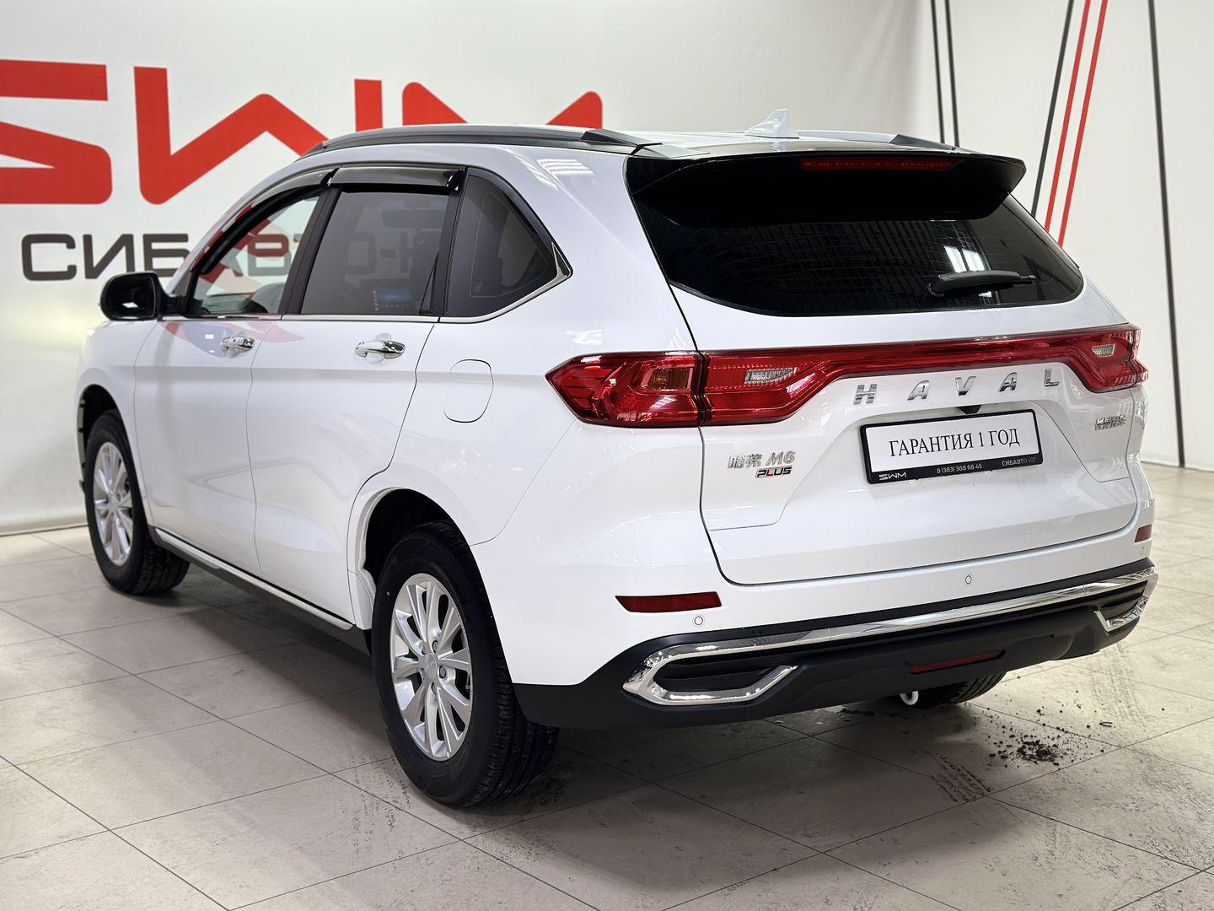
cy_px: 456
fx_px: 1683
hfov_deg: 39.7
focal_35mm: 48
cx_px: 607
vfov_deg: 30.3
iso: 100
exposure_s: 1/100
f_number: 1.78
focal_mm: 6.86
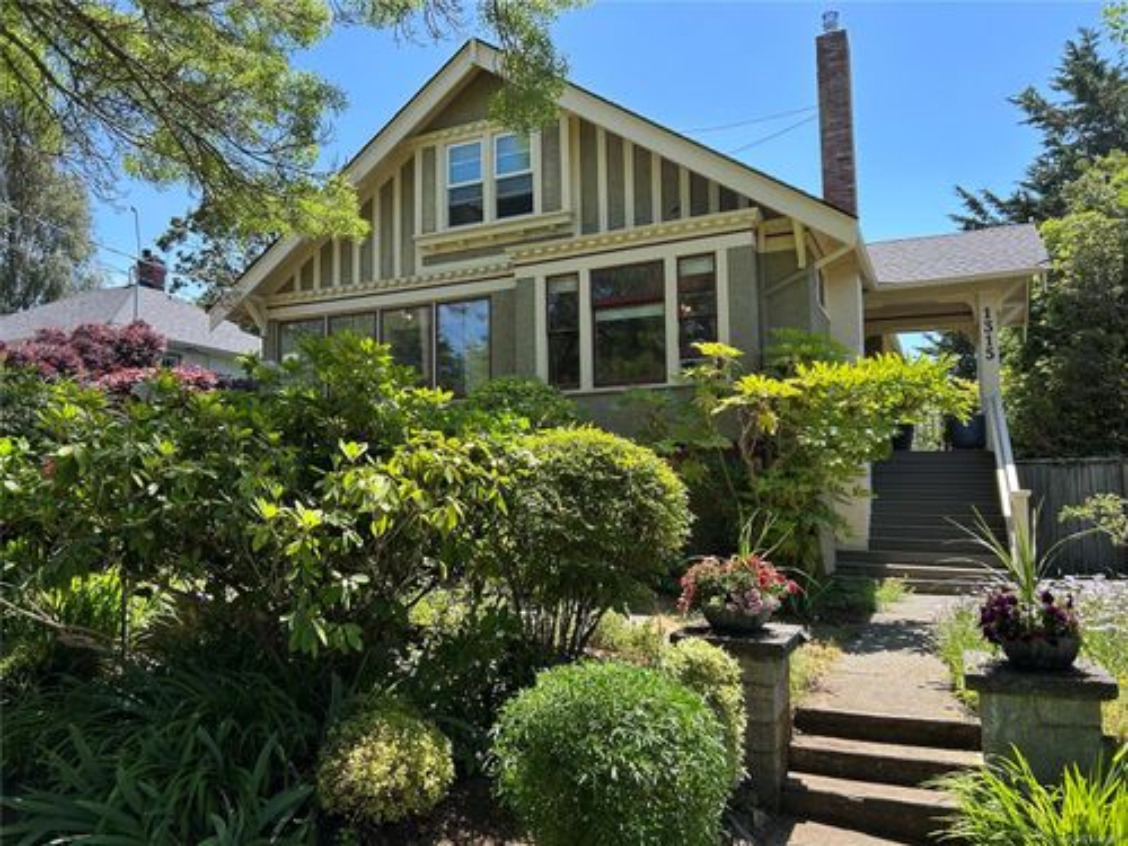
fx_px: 847
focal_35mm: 26
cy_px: 423
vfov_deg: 53.1
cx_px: 564
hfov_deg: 67.3
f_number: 1.5
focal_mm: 5.7
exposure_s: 1/1048
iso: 50
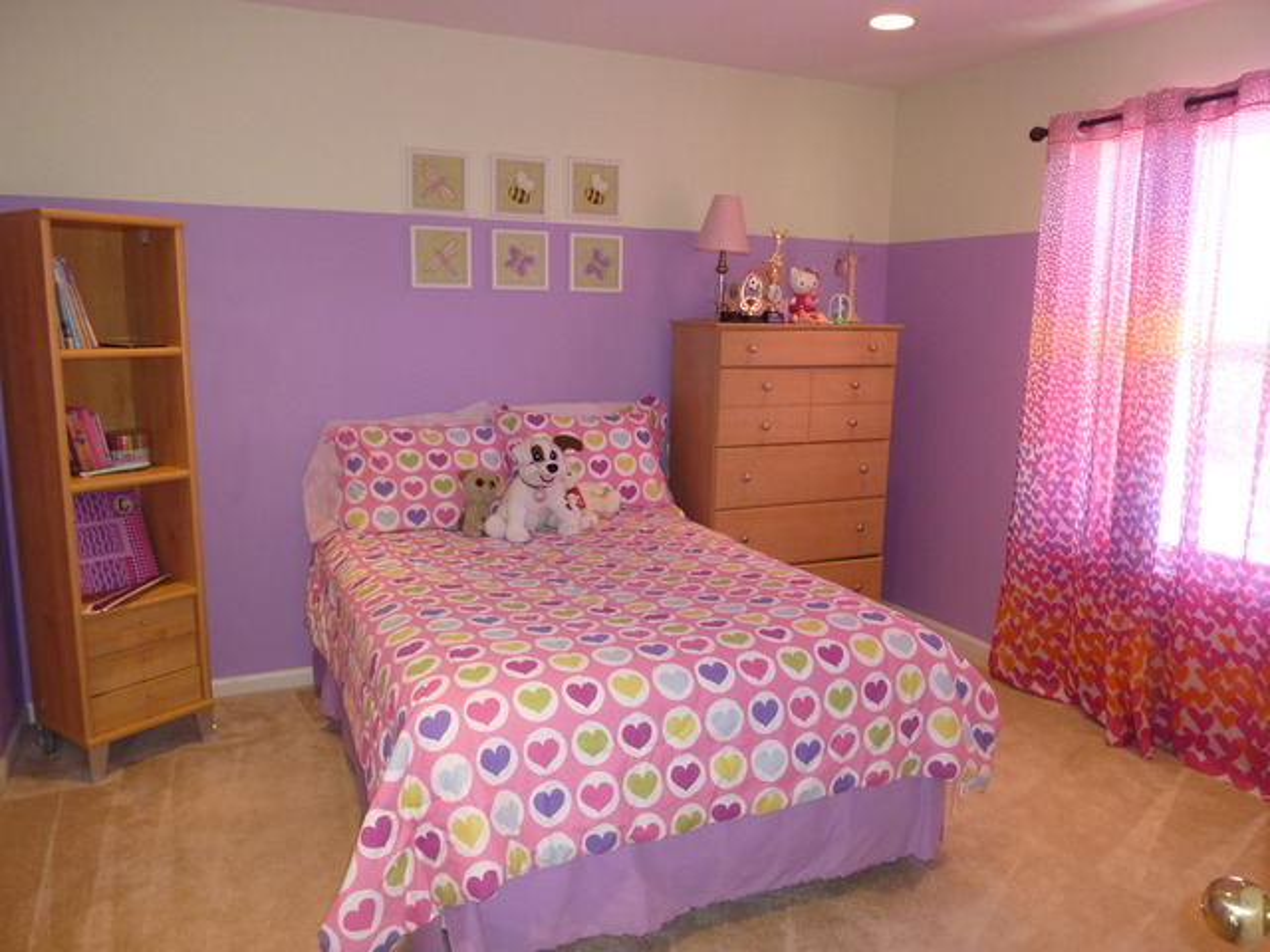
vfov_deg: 54.9
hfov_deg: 69.4
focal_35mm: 25
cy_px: 476
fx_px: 917
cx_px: 635
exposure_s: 1/30
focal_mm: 4.5
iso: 200
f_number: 3.3
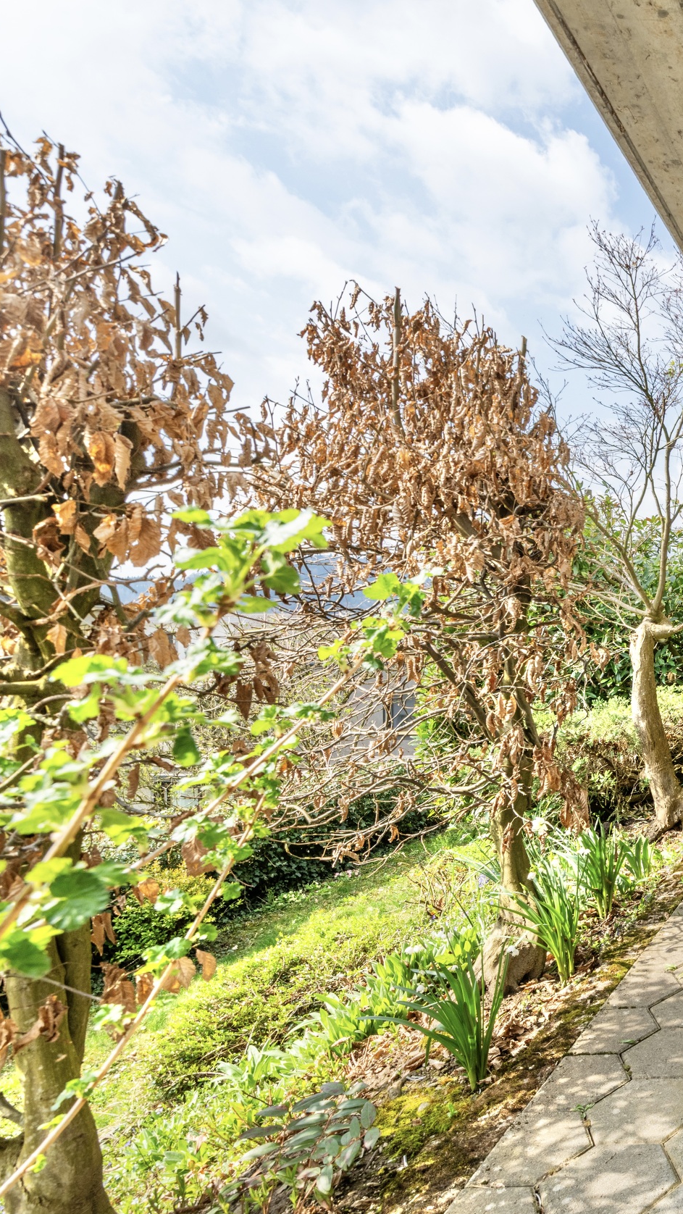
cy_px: 606
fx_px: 773
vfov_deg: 76.3
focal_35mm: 24
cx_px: 876
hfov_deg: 34.6
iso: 250
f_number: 9
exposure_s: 1/125
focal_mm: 15
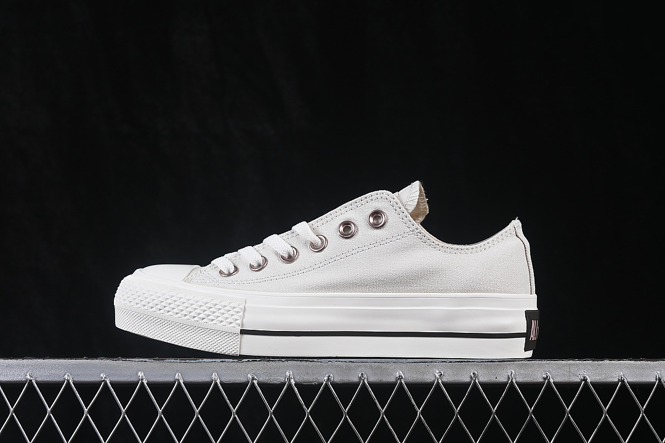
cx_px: 332
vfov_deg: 18.2
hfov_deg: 27.0
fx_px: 1385
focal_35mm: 75
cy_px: 222
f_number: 8
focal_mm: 50
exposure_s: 1/80
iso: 160
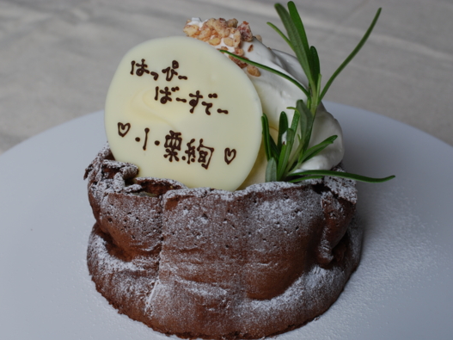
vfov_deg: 25.4
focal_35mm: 58
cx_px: 219
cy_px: 171
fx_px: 753
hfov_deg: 33.5
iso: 110
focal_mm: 35
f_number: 8
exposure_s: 1/60
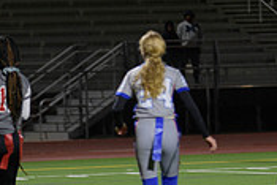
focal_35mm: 463
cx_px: 142
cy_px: 175
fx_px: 3565
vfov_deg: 3.0
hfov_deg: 4.4
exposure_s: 1/200
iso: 800
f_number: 2.8
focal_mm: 140
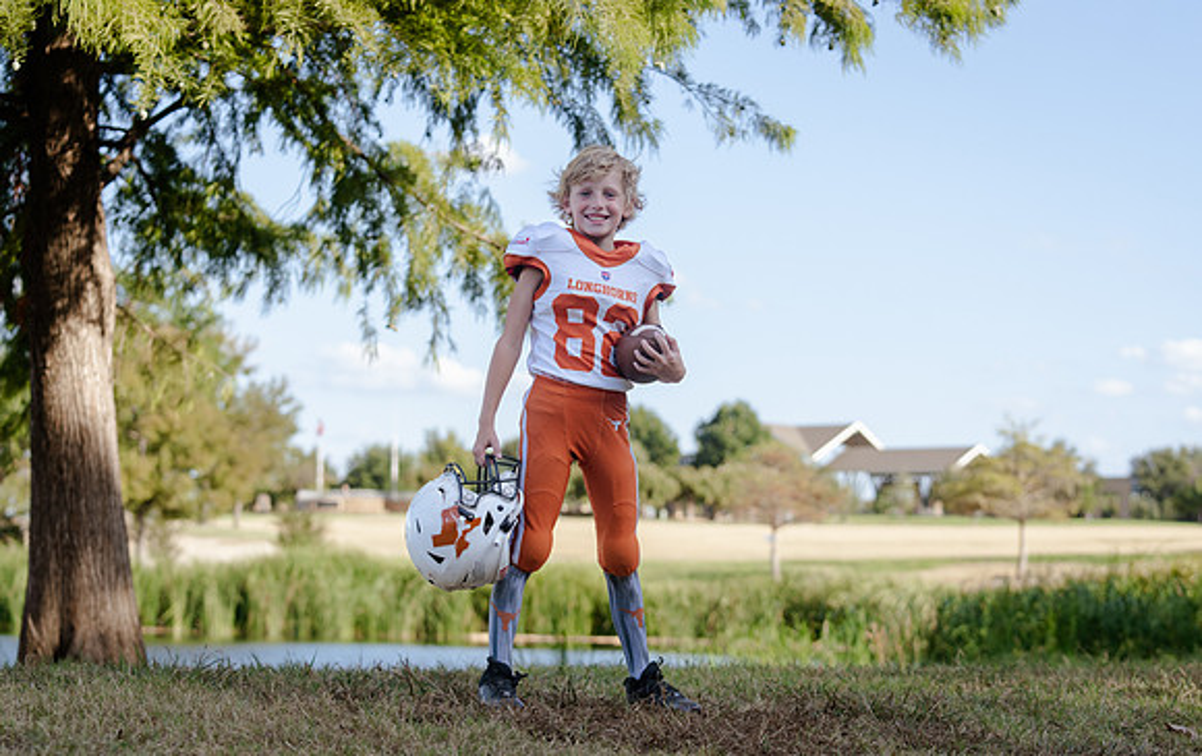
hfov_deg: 27.1
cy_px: 397
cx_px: 582
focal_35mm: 76
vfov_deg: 17.3
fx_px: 2492
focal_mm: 70
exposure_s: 1/320
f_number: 3.5
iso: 100
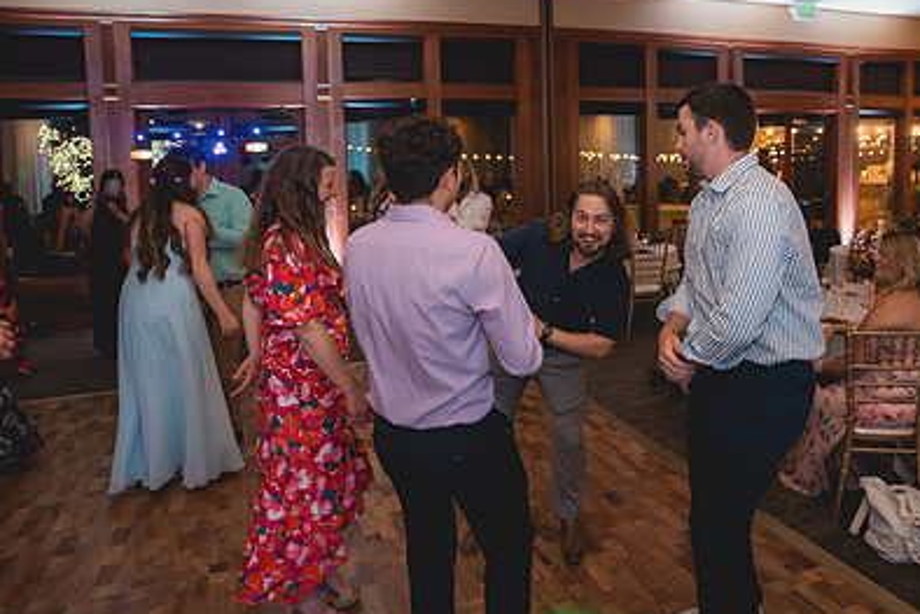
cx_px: 509
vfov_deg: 50.8
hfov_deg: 71.3
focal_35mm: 25
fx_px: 639
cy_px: 232
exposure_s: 1/50
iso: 2500
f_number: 2.8
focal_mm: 17
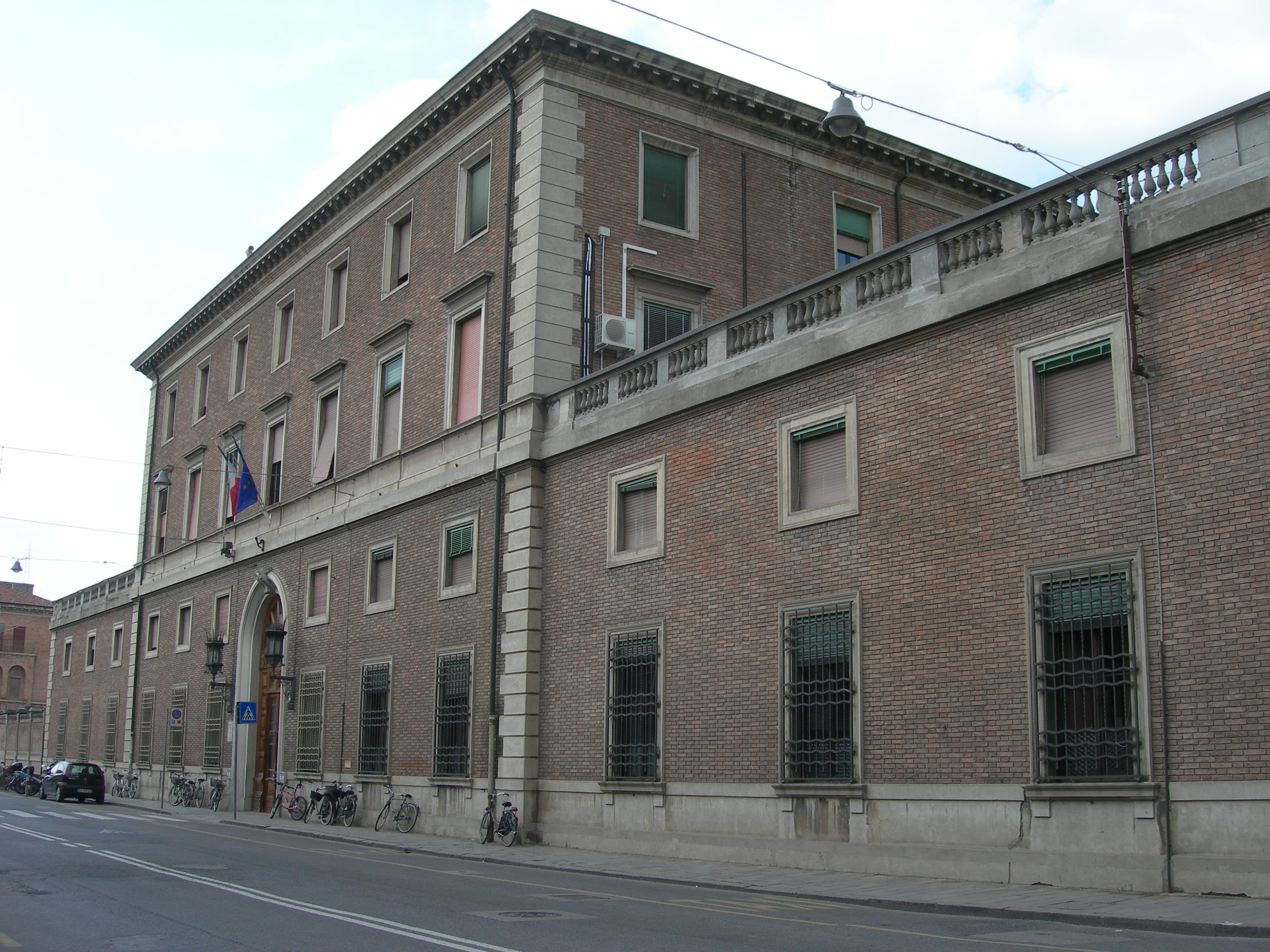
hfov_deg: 49.0
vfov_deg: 37.7
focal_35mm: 38
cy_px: 476
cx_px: 635
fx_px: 1394
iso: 50
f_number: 4.8
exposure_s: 1/258
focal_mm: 7.8
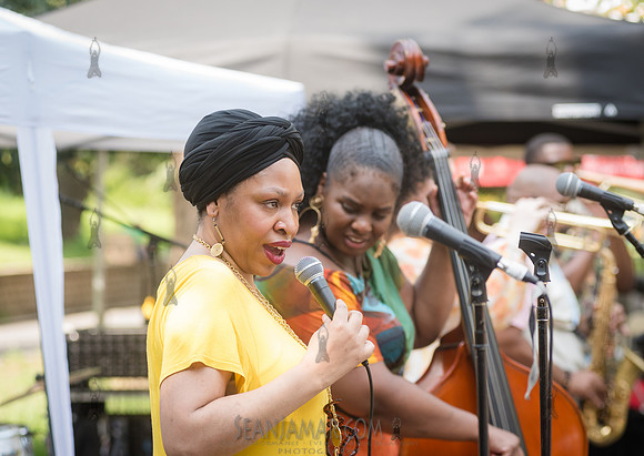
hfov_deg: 17.8
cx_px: 341
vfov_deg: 12.7
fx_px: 2052
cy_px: 228
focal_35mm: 113
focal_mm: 105
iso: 500
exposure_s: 1/500
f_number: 4
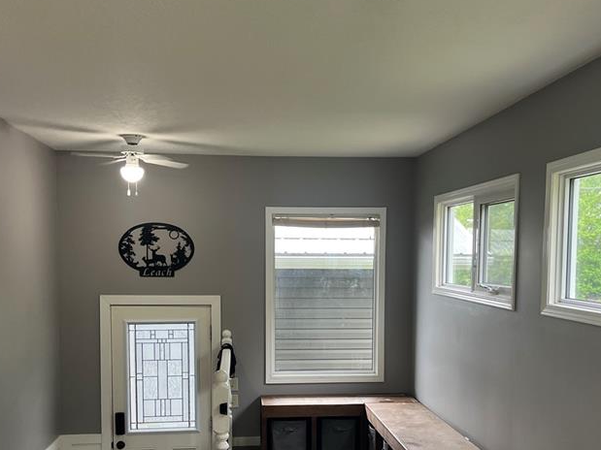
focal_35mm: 43
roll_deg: -0.7
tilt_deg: -5.5
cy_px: 311
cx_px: 313
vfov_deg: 33.2
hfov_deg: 43.8
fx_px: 746
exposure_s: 1/60
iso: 80
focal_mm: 5.1
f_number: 1.6
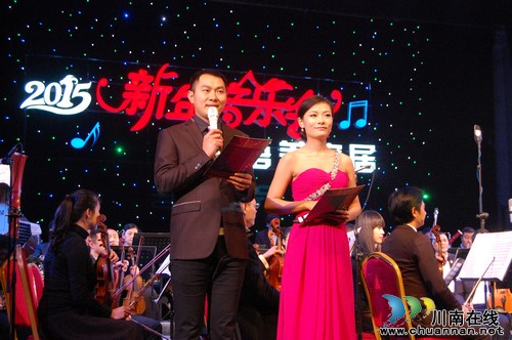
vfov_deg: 23.7
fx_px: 810
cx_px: 256
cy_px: 170
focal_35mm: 57
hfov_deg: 35.1
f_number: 6.3
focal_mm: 38
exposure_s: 1/80
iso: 1600
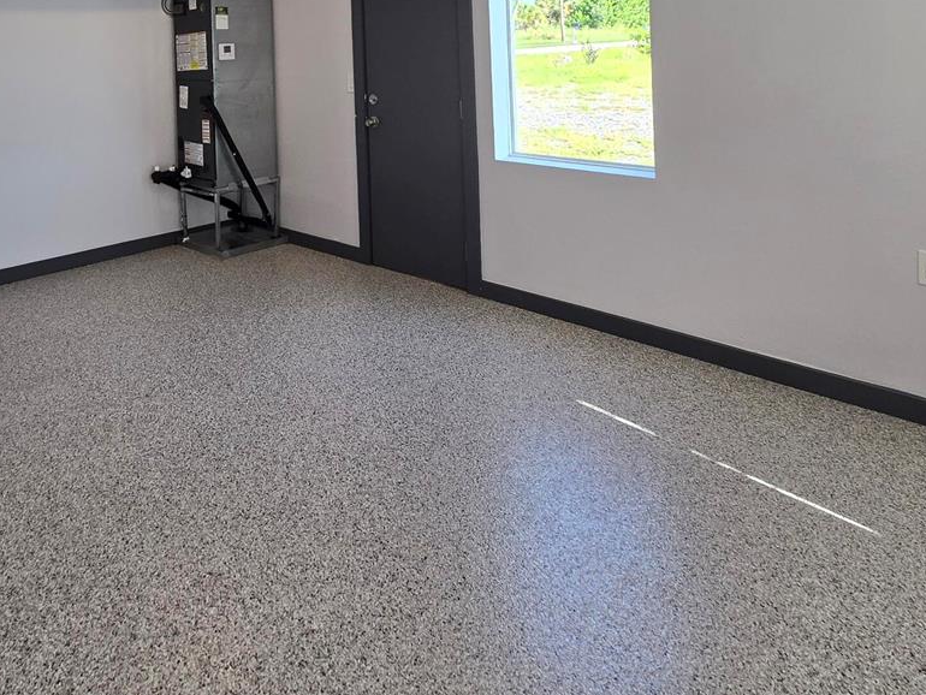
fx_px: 722
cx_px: 315
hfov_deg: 63.8
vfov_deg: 45.4
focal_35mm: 27
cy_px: 40
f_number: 2.2
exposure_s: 1/120
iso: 64
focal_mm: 2.2
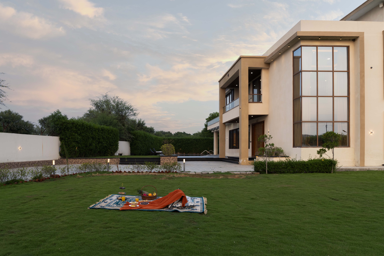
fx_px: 256
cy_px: 128
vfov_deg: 53.1
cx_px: 192
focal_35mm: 24
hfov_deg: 73.7
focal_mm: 24
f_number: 10
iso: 125
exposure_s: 1/100
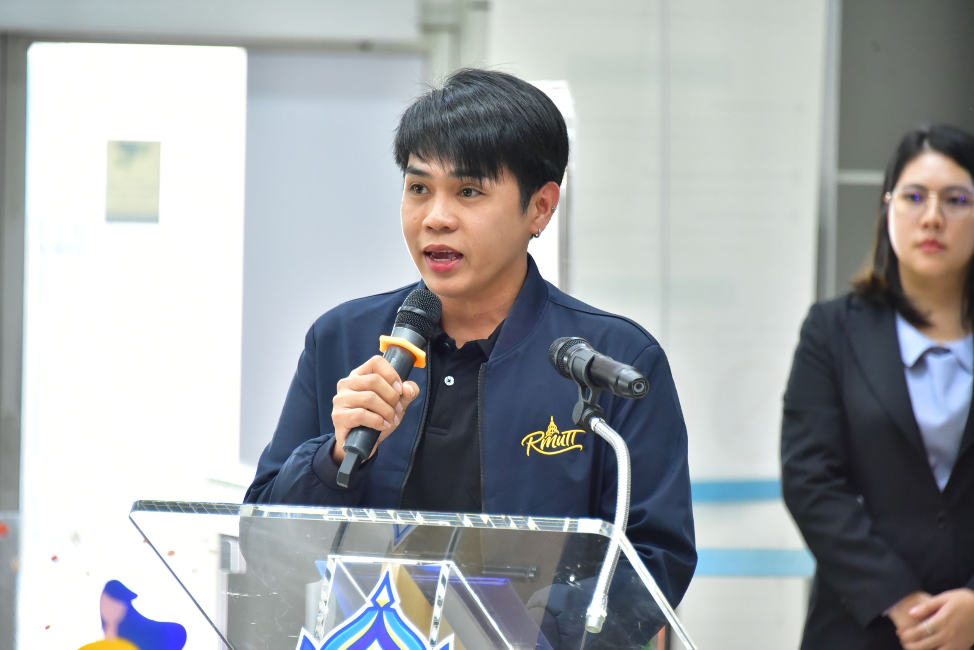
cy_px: 325
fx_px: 6225
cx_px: 487
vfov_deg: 6.0
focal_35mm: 230
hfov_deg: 8.9
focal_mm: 230
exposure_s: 1/160
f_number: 5.6
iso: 4000
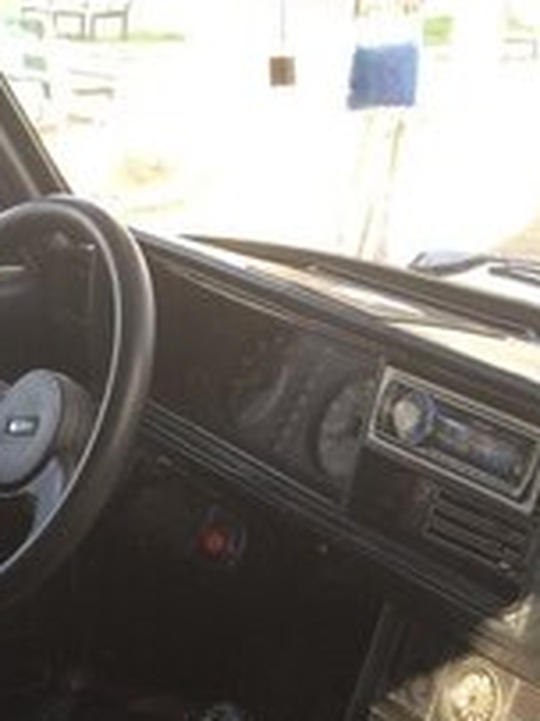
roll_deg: +0.1
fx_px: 1478
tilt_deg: -33.8
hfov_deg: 20.7
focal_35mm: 71
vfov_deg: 25.2
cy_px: 820
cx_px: 277
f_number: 2.2
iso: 40
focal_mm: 4.15
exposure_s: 1/50
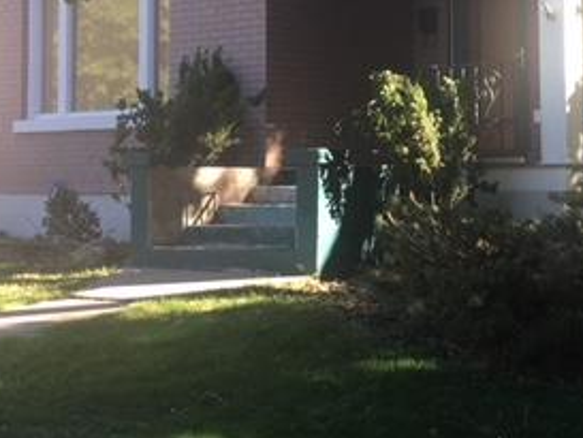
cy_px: 98
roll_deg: +0.4
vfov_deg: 21.4
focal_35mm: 68
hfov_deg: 27.0
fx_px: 1146
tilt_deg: +6.0
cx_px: 581
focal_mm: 4.15
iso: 25
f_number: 2.2
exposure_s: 1/120
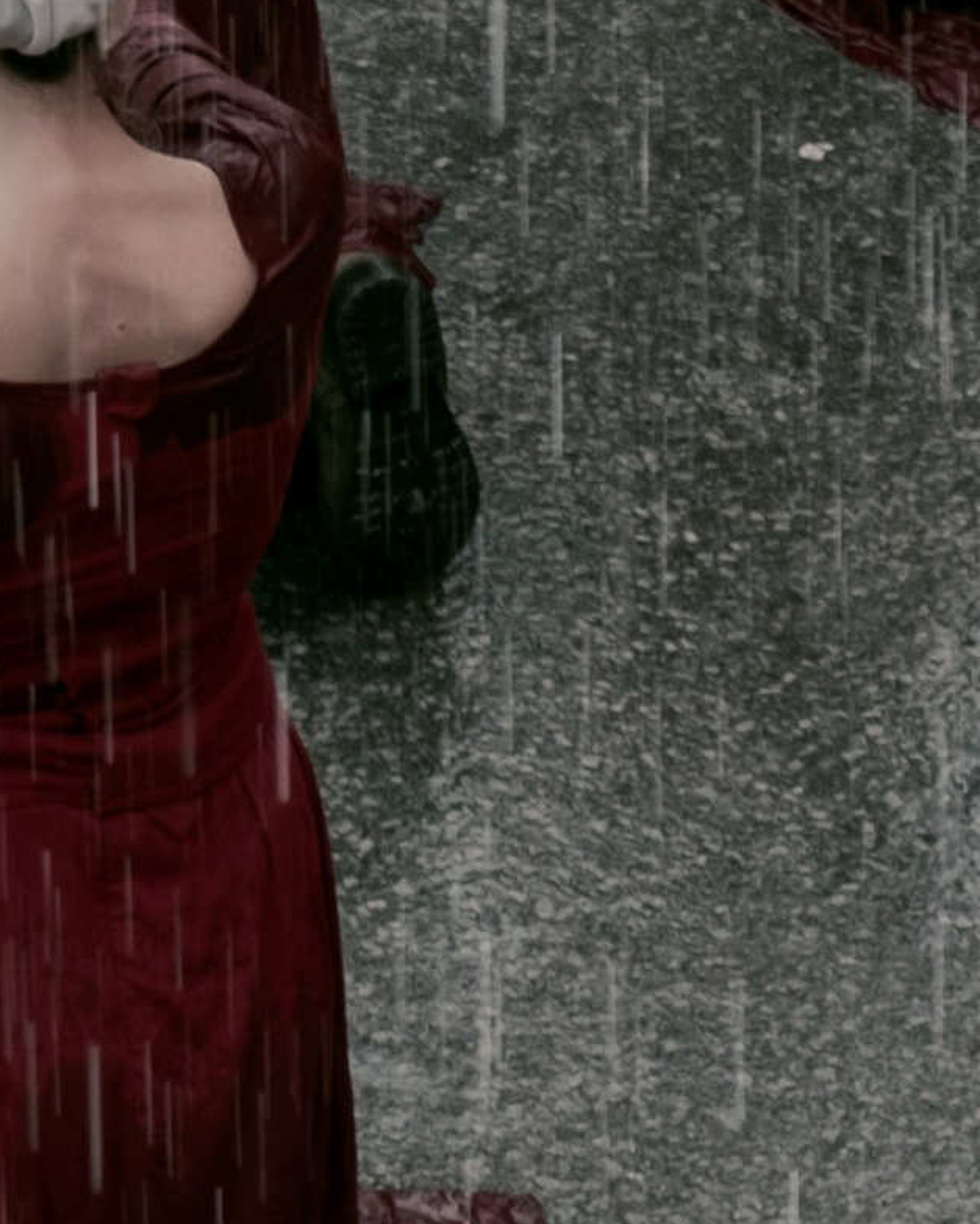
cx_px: -767
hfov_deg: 4.4
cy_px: -1113
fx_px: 12501
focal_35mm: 345
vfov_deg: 5.5
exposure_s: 1/160
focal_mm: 42.5
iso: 400
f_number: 5
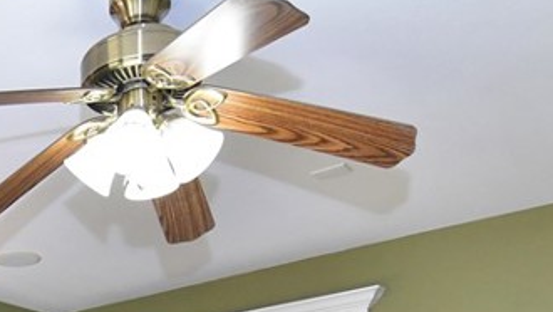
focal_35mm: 52
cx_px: -20
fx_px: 763
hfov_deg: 35.4
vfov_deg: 18.4
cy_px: 553
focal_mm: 11
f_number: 4.5
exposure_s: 1/250
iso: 2000
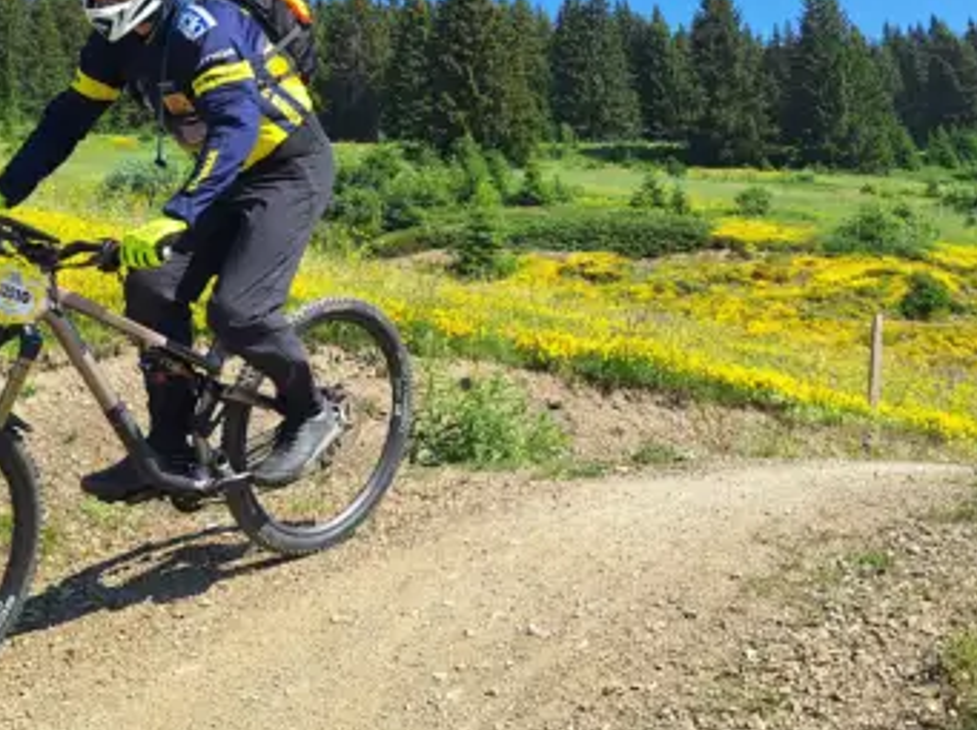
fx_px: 1297
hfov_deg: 41.3
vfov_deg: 30.1
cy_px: 67
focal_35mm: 46
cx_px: 506
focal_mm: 5.54
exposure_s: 1/1473
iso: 40
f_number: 1.8
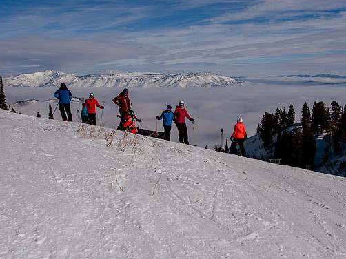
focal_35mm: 43
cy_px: 126
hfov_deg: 43.8
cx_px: 161
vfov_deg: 33.6
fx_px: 430
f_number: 5.6
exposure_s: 1/5000
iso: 200
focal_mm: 24
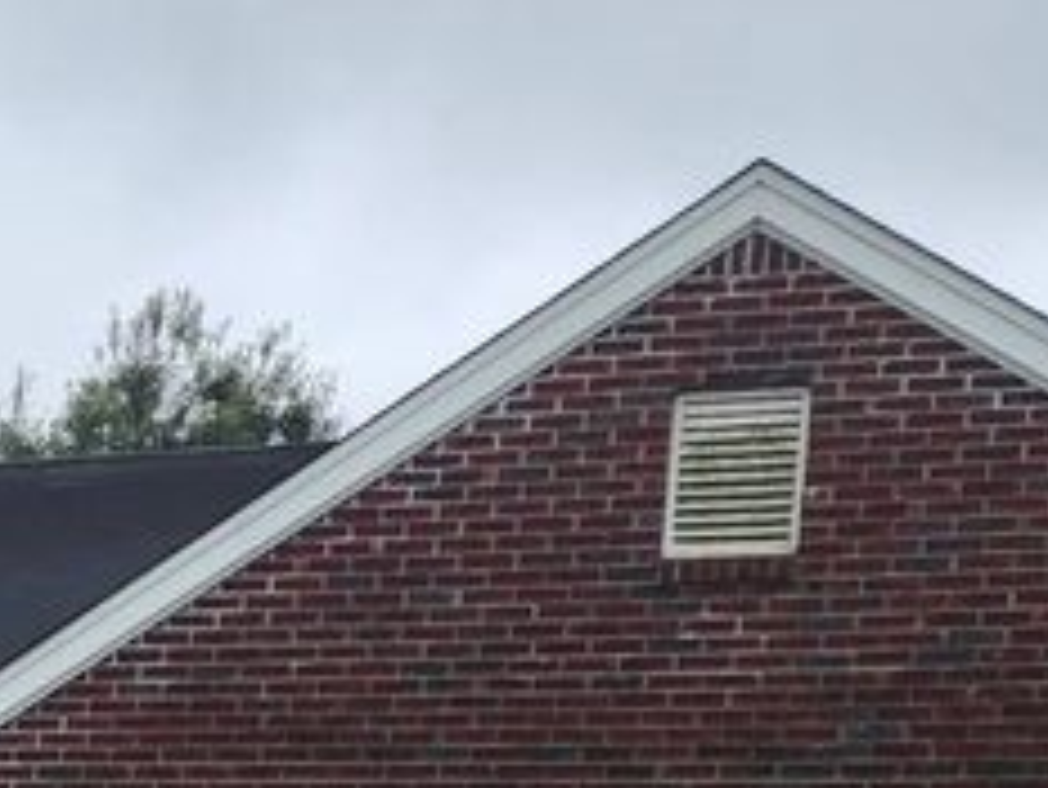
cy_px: 1247
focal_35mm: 101
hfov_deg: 17.0
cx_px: -652
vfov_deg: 13.6
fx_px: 3059
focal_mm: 6.4
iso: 12
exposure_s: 1/416
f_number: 1.8
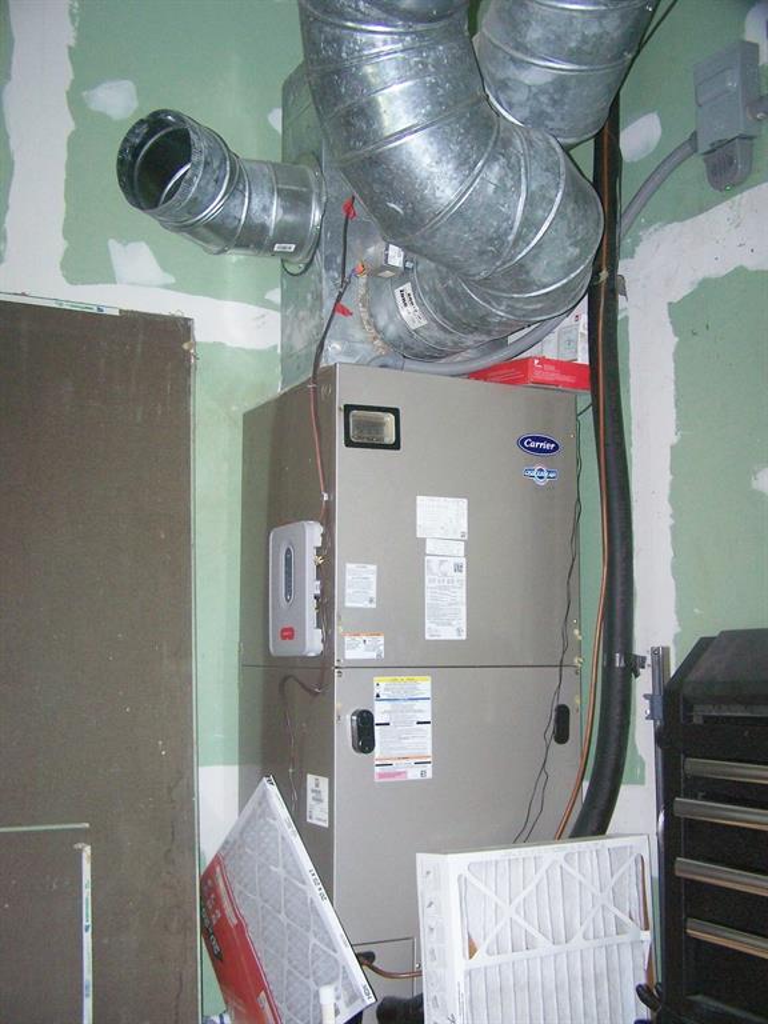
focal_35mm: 38
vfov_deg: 49.0
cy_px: 512
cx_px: 384
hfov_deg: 37.7
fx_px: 1124
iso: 160
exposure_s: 1/60
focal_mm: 6.3
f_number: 2.8
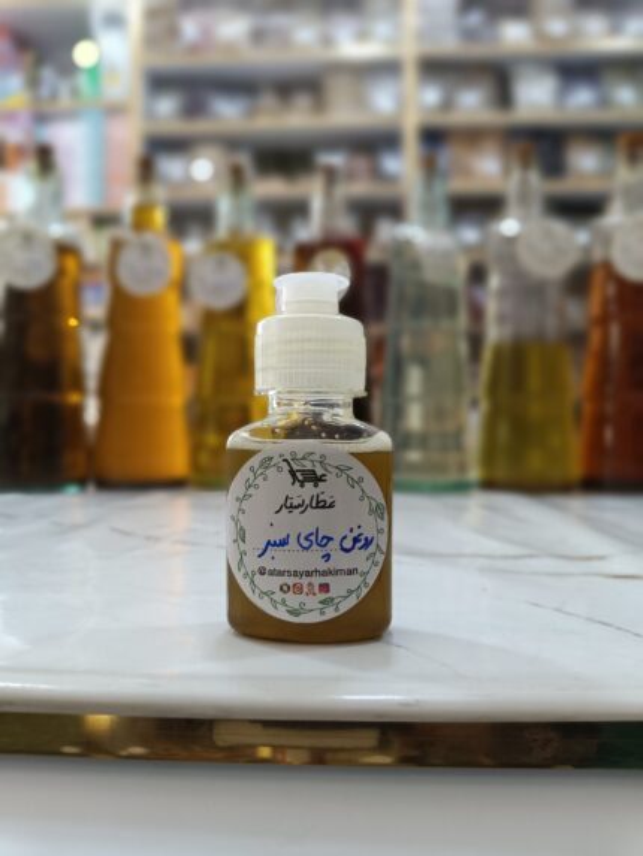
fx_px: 594
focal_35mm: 24
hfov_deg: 56.8
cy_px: 428
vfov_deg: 71.6
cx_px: 322
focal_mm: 4.71
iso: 423
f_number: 1.79
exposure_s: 1/59.9
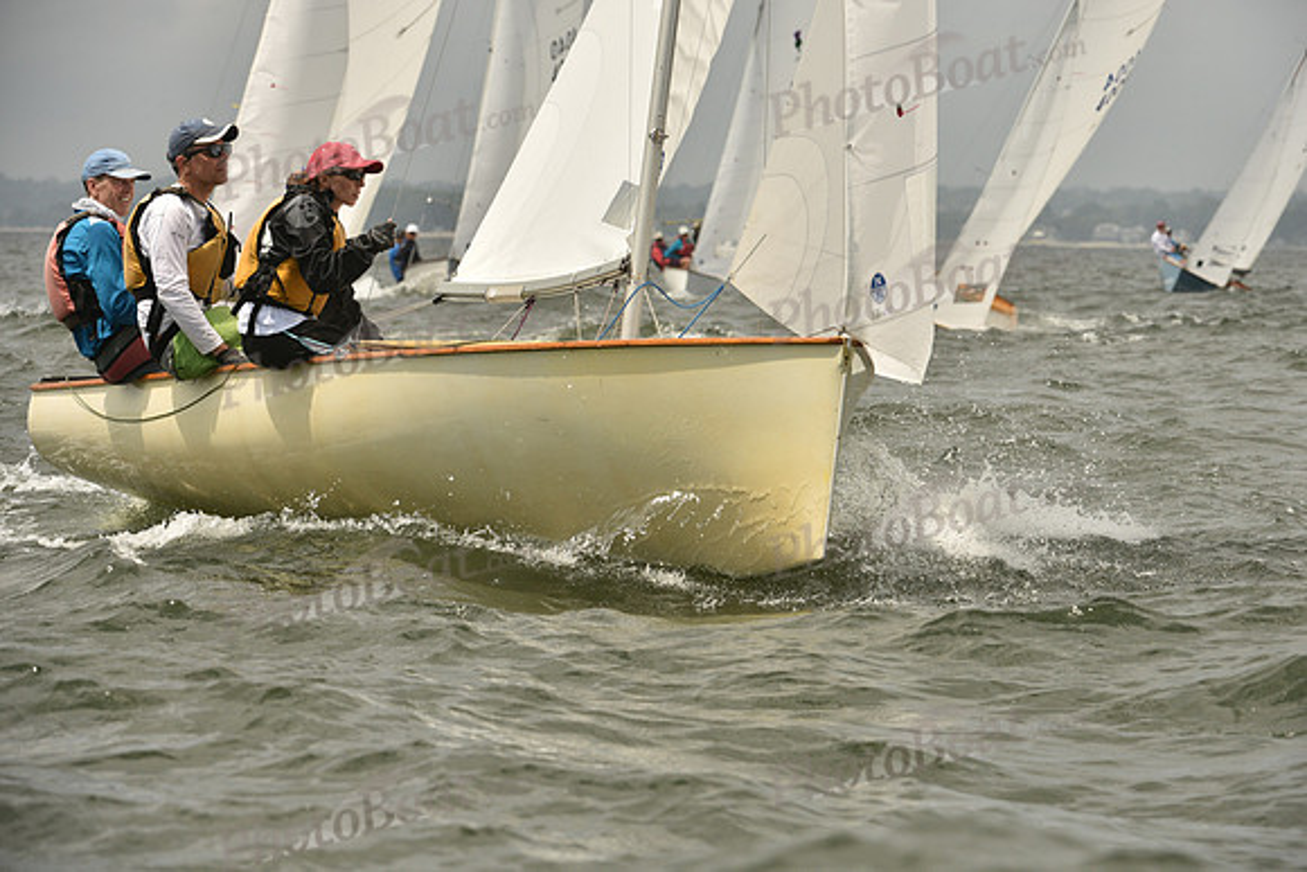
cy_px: 436
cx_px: 654
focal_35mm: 220
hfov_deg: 9.4
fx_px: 7989
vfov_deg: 6.2
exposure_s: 1/1250
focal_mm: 220
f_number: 9
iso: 320
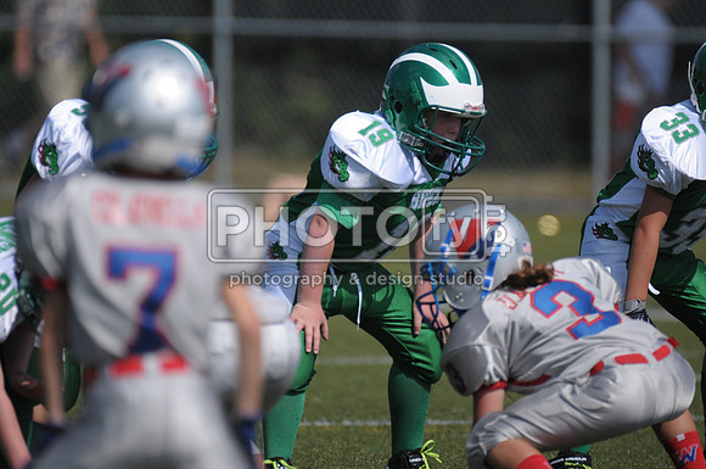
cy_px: 234
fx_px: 11750
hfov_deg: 3.4
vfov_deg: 2.3
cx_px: 353
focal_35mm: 600
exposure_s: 1/8000
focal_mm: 400
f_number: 4
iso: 640
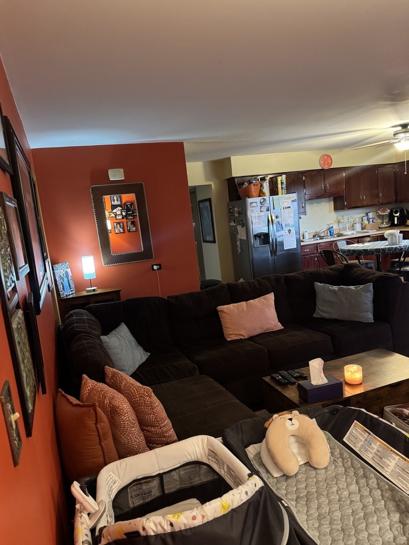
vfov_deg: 69.4
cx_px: 206
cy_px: 283
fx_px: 394
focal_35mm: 25
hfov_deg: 54.9
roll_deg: +7.2
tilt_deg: -10.0
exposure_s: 1/40
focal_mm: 6.76
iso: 1000
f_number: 1.78
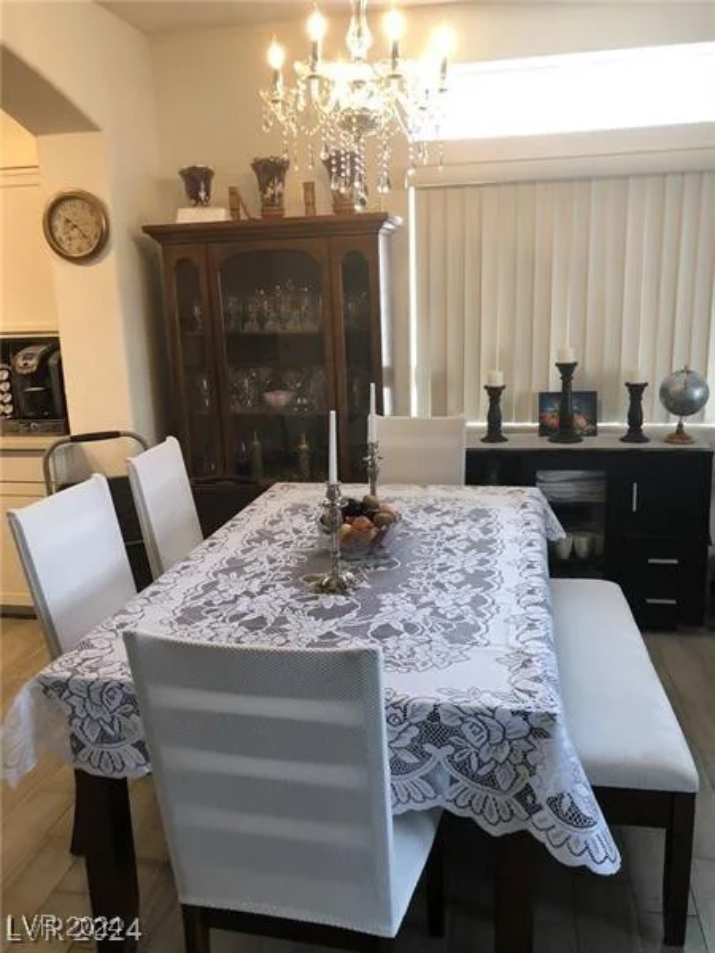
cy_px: 476
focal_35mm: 28
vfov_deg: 63.4
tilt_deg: -11.3
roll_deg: +2.2
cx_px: 358
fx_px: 771
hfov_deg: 49.7
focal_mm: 3.99
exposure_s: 1/17
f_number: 1.8
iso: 40
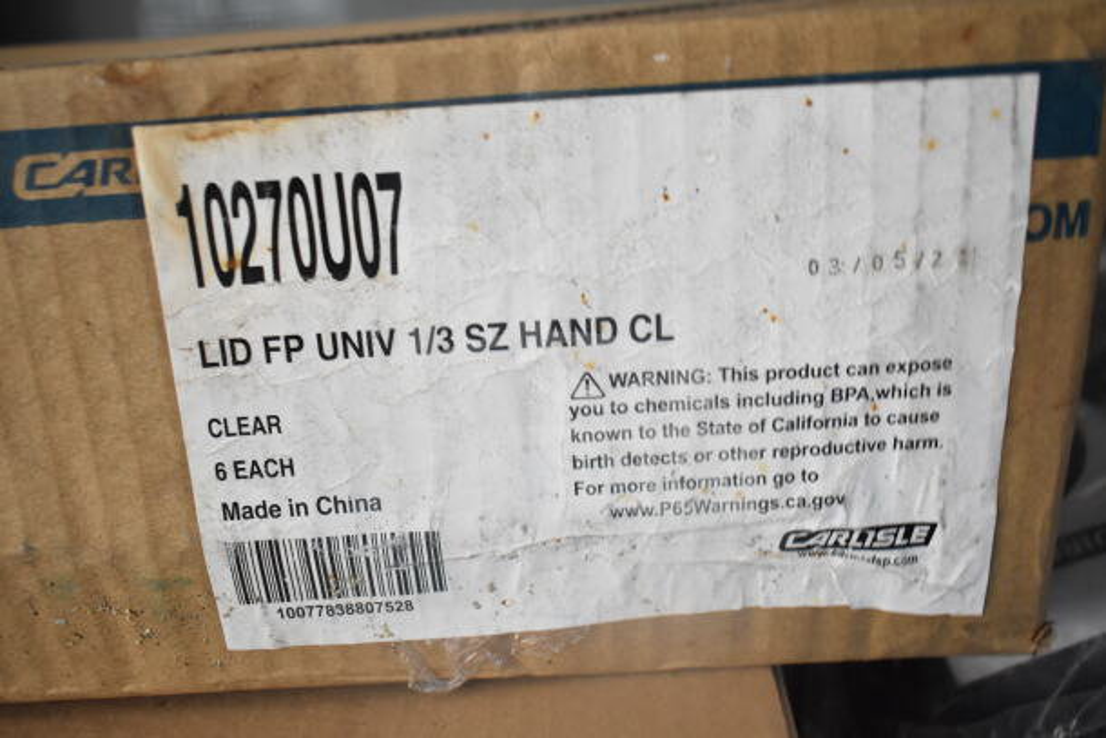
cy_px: 369
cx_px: 553
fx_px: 1014
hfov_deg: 57.2
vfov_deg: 40.0
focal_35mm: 33
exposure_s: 1/60
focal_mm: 22
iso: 1600
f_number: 4
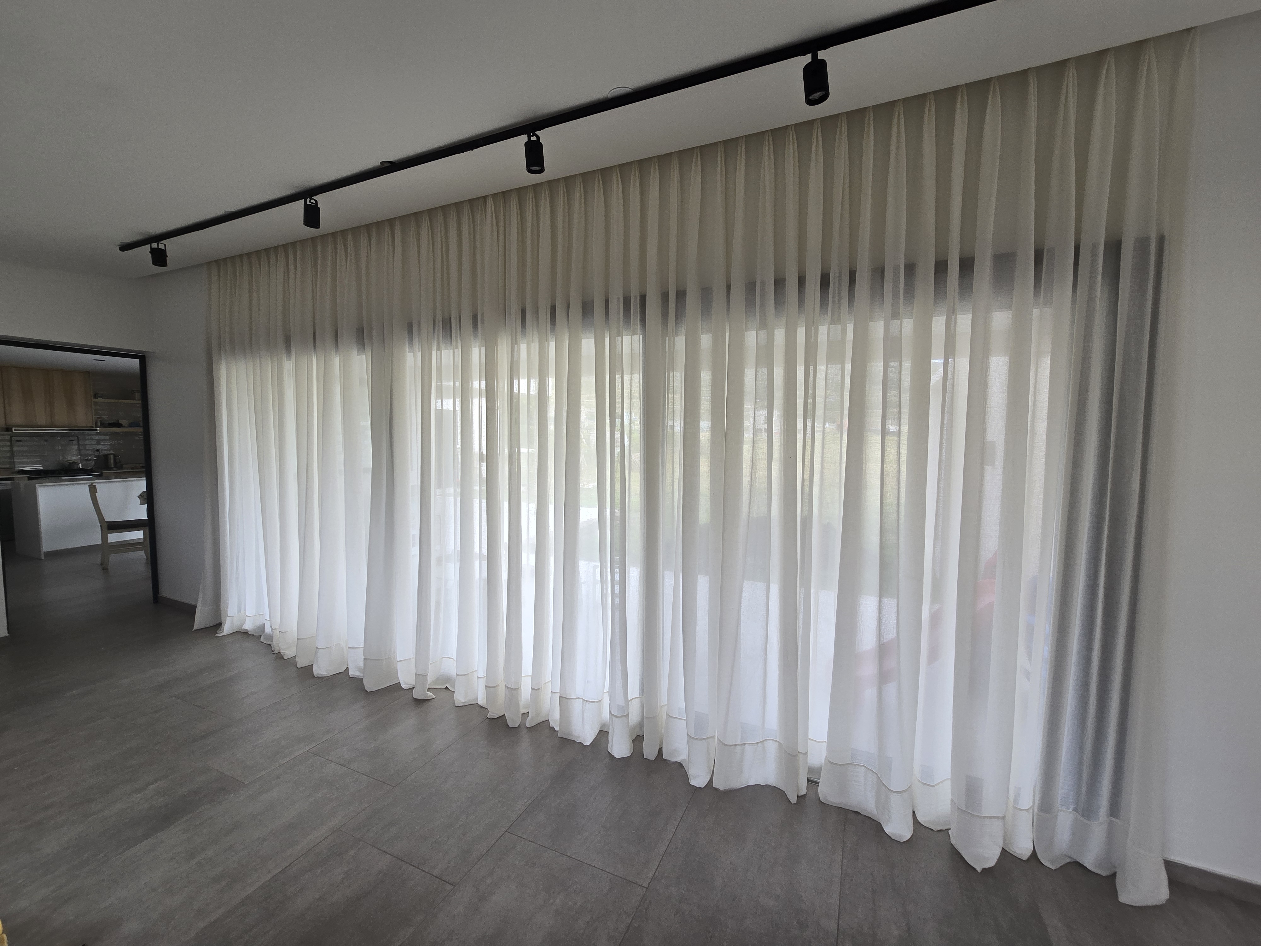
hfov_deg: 106.2
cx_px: 630
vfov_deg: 89.9
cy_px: 473
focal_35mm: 13
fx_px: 474
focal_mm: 2.2
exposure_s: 1/111
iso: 50
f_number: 2.2
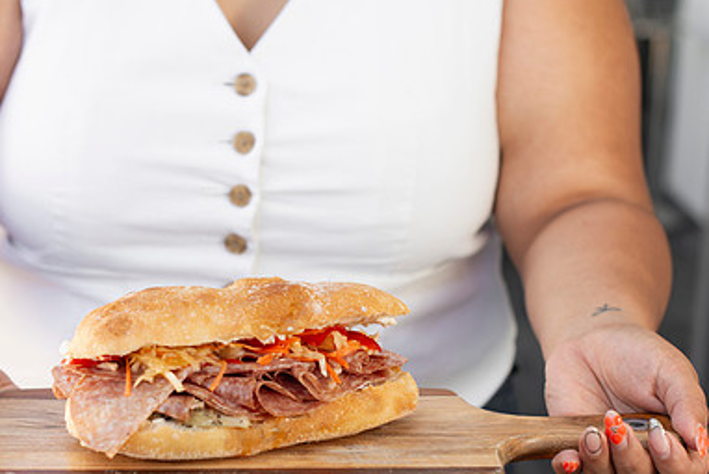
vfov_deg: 16.6
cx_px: 268
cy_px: 334
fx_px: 1615
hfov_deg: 24.7
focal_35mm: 82
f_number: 3.5
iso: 100
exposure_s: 1/250
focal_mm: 50
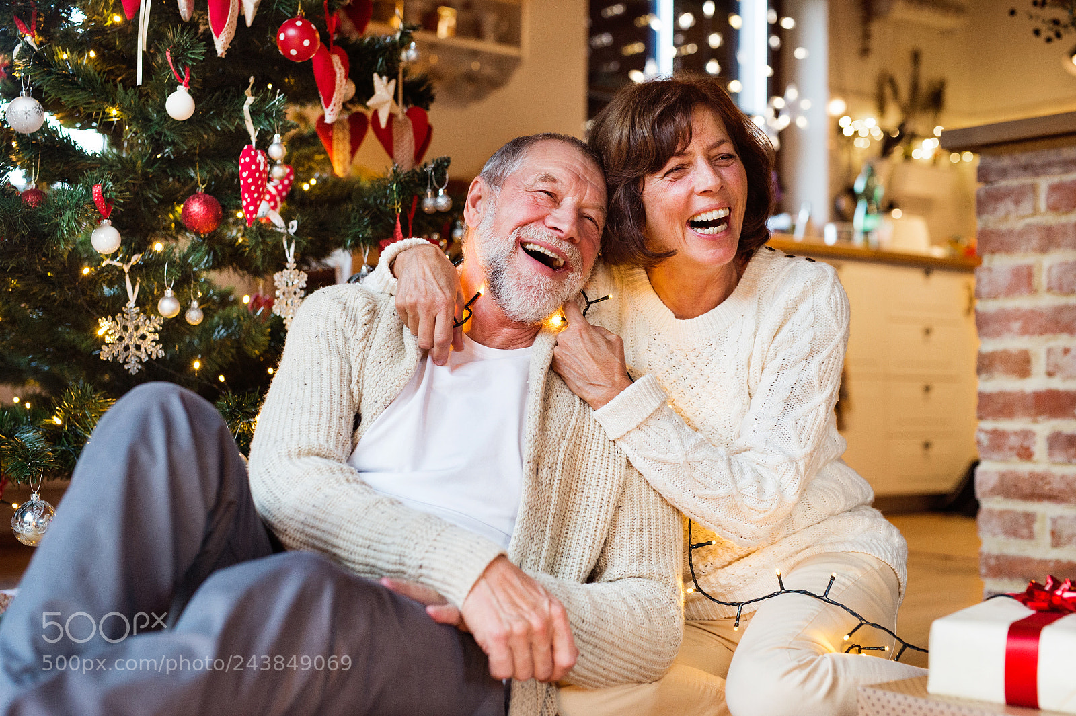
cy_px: 358
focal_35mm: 50
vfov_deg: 27.0
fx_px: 1494
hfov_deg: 39.6
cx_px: 538
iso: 2500
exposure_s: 1/400
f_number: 2.8
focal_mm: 50
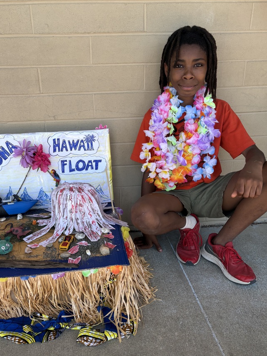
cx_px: 117
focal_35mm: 31
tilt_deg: -22.5
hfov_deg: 45.3
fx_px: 319
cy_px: 200
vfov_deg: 58.2
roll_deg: -0.4
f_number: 1.6
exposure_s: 1/379
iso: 50
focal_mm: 5.96
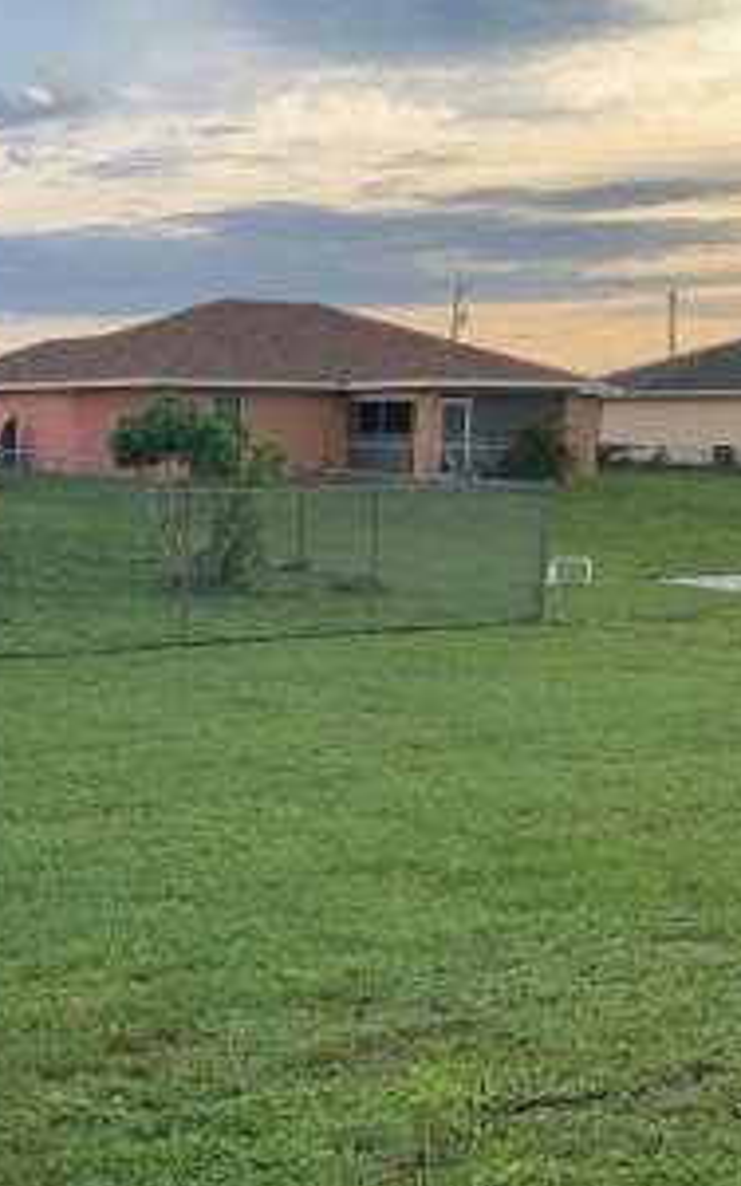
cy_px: 571
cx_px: 4
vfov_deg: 41.1
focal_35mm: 49
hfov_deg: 25.1
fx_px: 1584
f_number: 1.8
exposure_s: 1/450
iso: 16
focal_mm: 3
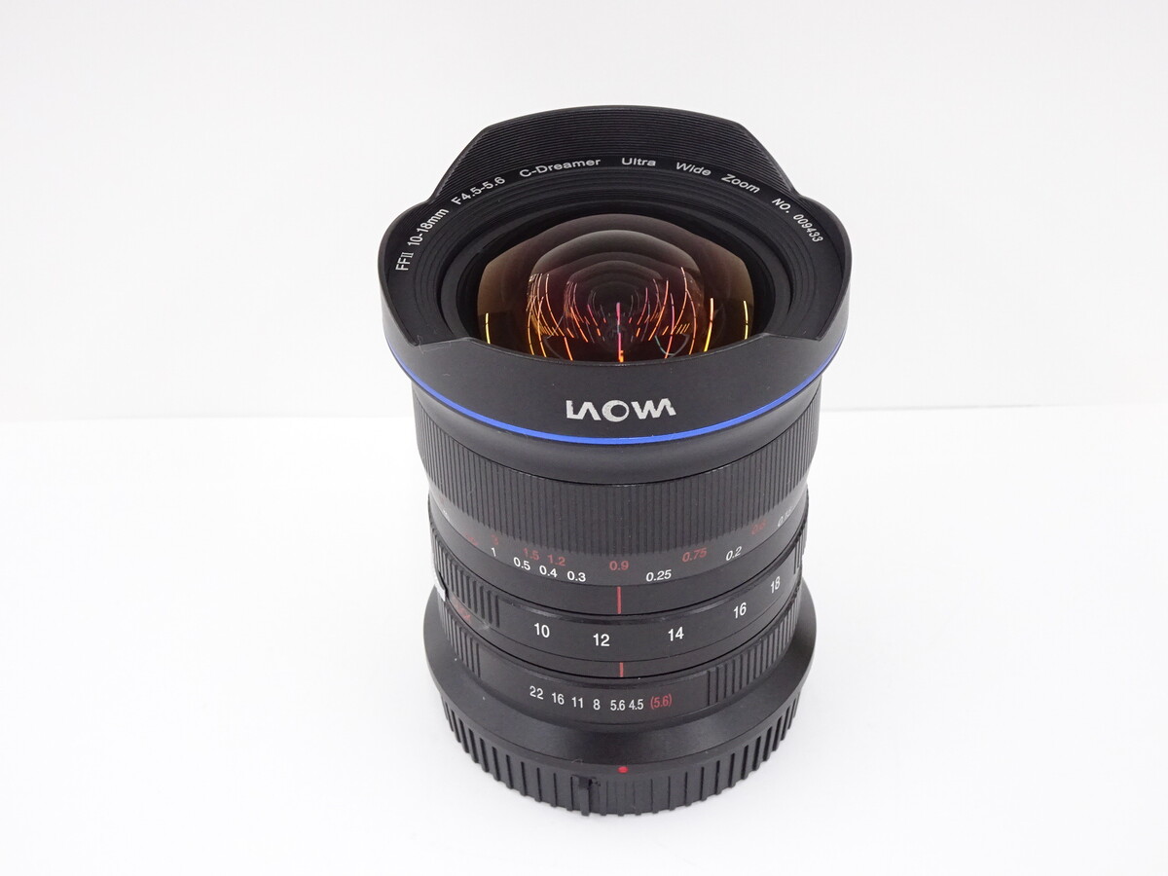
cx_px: 584
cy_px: 438
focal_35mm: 58
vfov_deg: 25.2
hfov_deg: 33.2
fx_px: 1957
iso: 500
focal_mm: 9.87
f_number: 4.5
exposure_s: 1/60
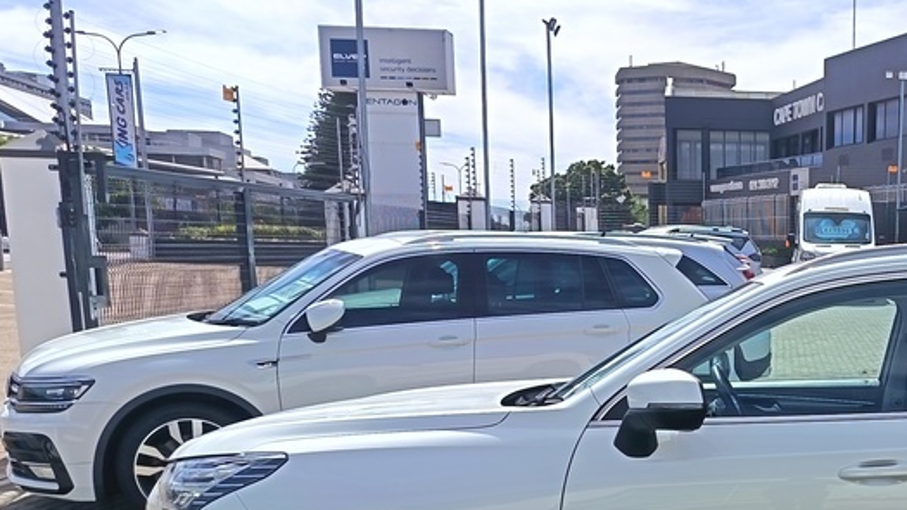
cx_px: 821
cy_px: 515
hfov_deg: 37.8
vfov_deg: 22.5
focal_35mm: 51
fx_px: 1226
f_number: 1.75
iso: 100
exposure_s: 1/1220
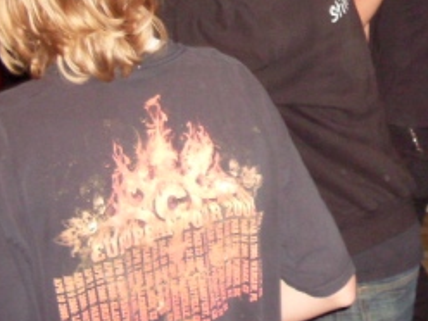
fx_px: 1175
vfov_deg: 15.2
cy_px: -15
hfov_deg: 19.4
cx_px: 525
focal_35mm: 95
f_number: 2.8
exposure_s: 1/45
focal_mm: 6.3
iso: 240
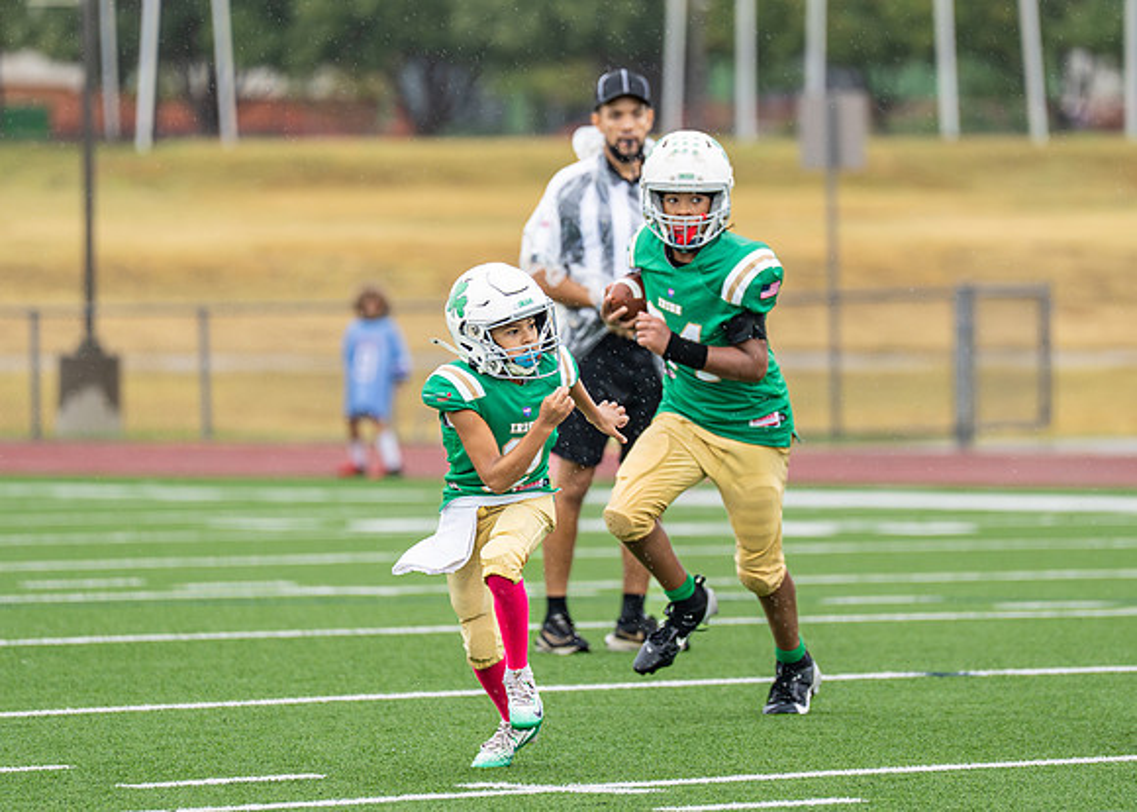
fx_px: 11751
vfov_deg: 4.0
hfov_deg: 5.5
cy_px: 366
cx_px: 663
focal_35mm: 364
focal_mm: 200
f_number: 2.8
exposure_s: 1/1000
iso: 400
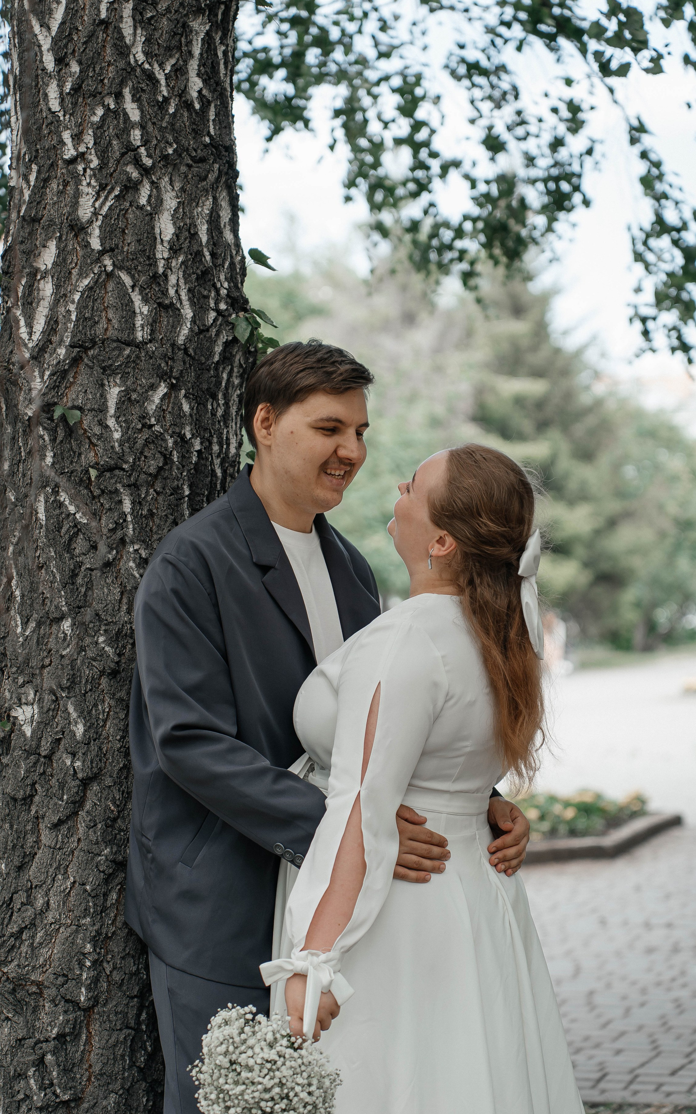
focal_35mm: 86
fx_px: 2610
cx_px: 327
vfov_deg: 24.1
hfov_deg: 15.2
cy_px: 587
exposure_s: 1/160
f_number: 2.8
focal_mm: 75
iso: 50
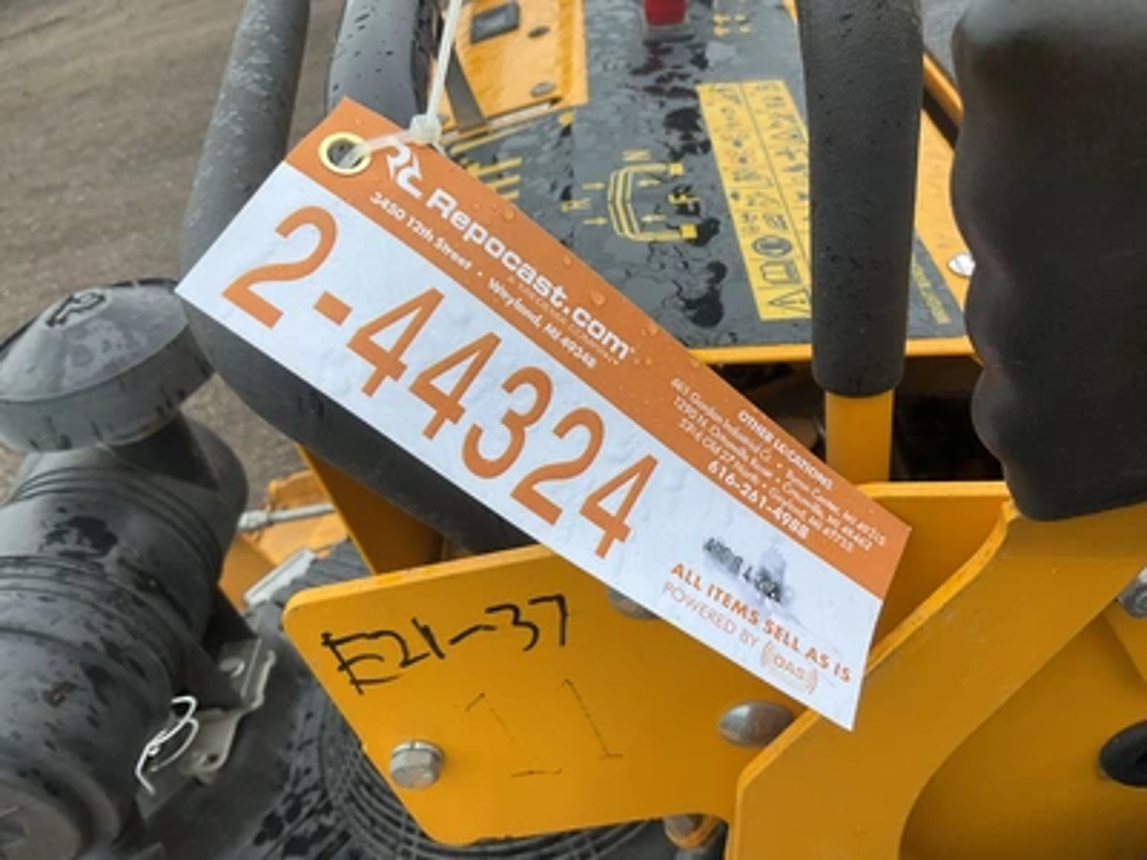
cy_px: 430
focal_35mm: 29
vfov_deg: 48.2
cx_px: 574
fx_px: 961
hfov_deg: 61.7
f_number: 1.8
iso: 40
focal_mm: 3
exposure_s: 1/122
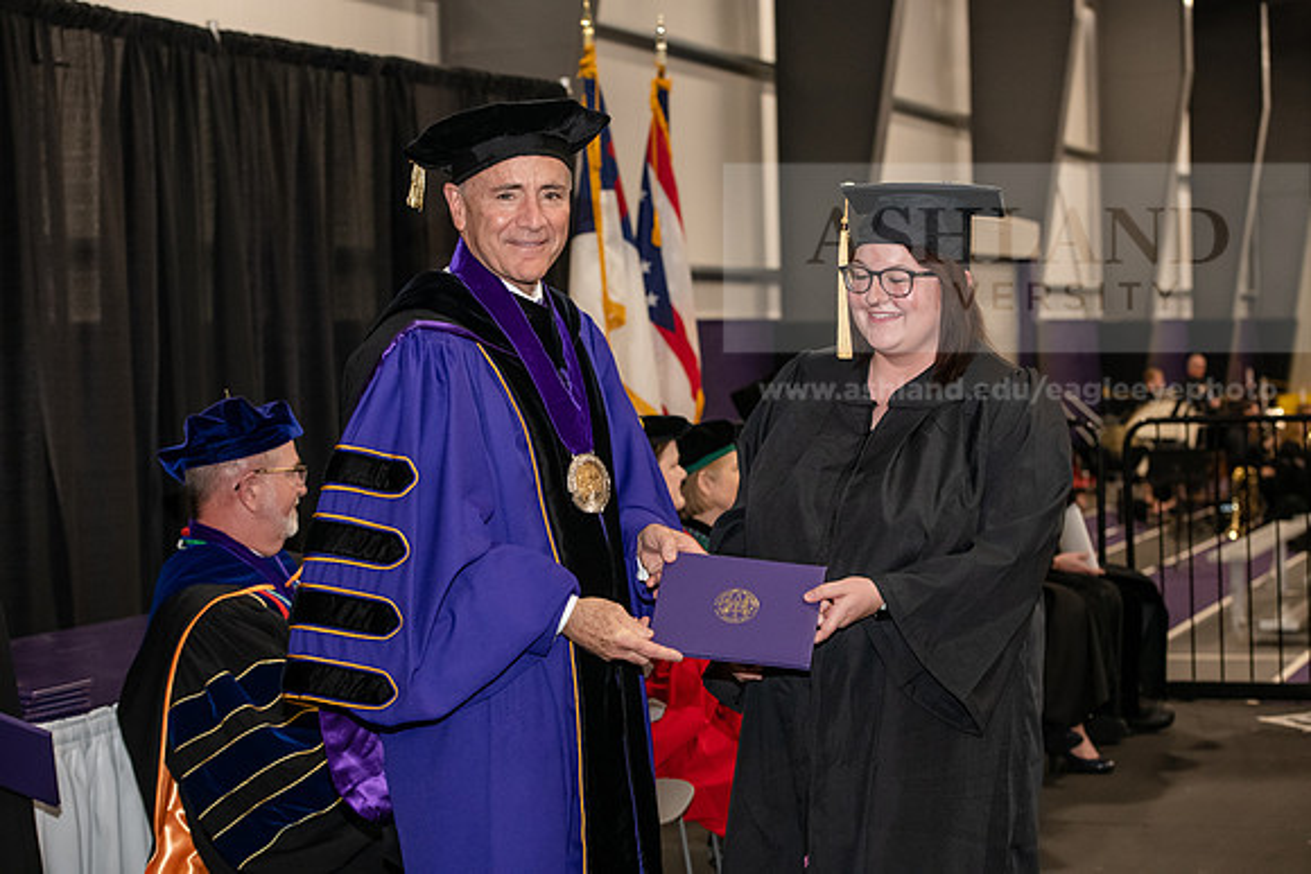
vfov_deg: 19.5
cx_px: 656
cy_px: 437
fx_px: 2550
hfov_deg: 28.8
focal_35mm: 70
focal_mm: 70
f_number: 5
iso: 2500
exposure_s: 1/200
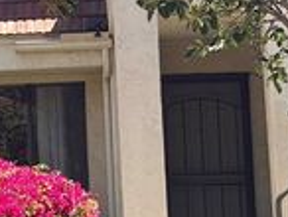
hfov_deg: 11.9
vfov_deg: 9.1
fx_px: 1367
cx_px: 20
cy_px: 40
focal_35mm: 164
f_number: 1.78
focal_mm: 6.76
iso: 64
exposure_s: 1/2088
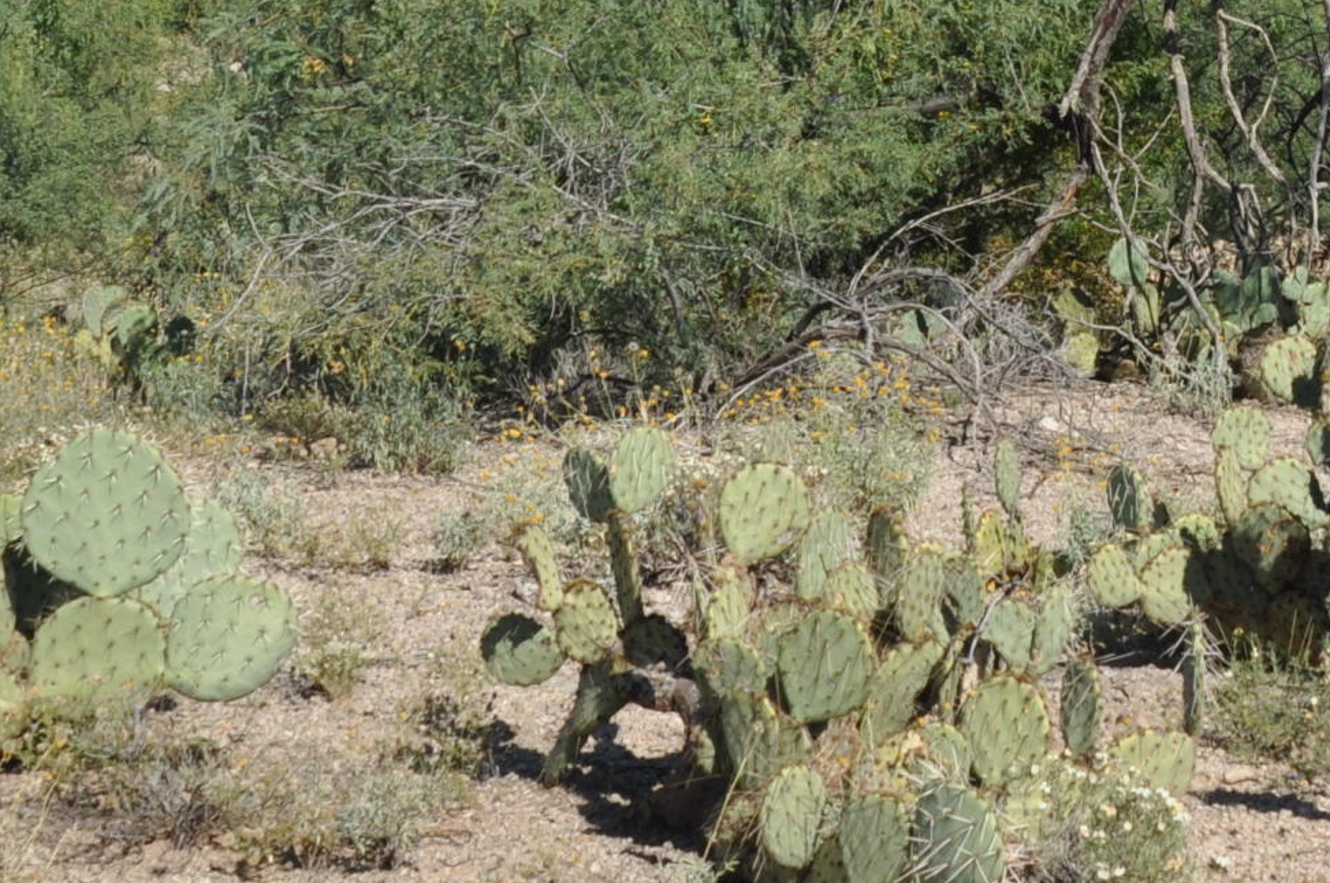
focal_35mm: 111
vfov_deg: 12.0
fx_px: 4095
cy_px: -265
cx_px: 1670
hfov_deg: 17.4
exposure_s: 1/250
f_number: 8
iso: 200
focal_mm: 24
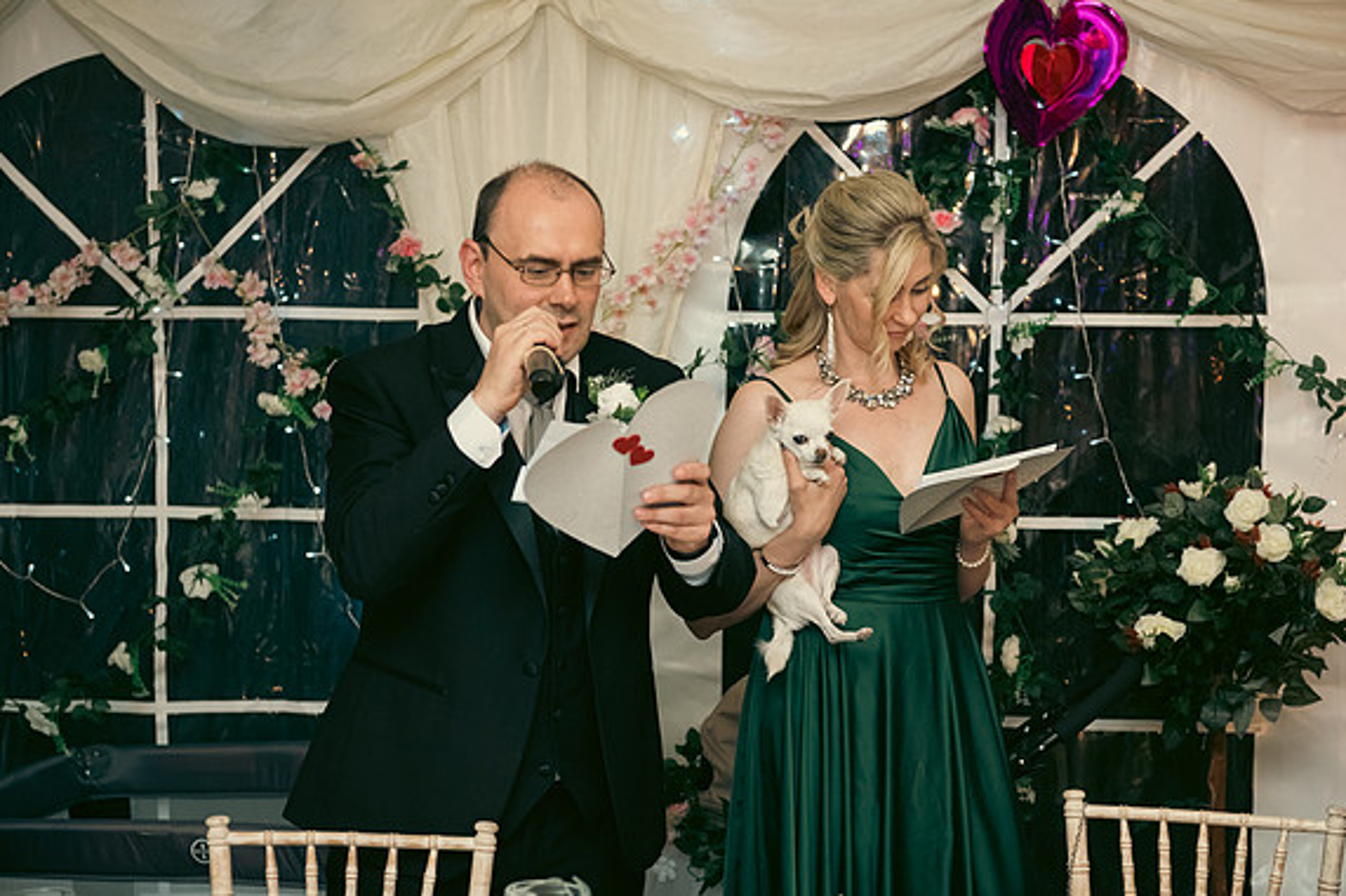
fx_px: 2654
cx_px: 678
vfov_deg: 19.2
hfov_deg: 28.5
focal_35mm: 71
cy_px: 443
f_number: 3.5
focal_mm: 70
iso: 800
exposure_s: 1/160
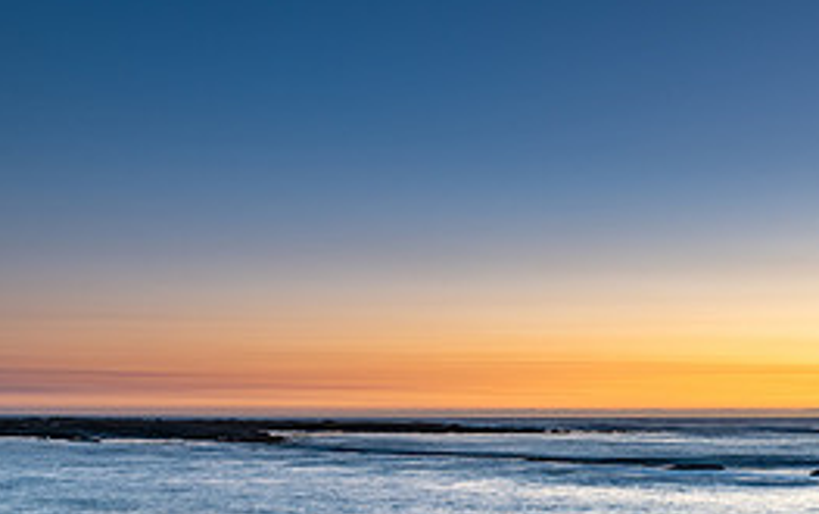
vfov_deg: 23.1
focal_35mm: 54
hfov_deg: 37.1
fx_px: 1207
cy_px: 509
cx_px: 548
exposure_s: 2
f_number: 8
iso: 160
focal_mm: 24
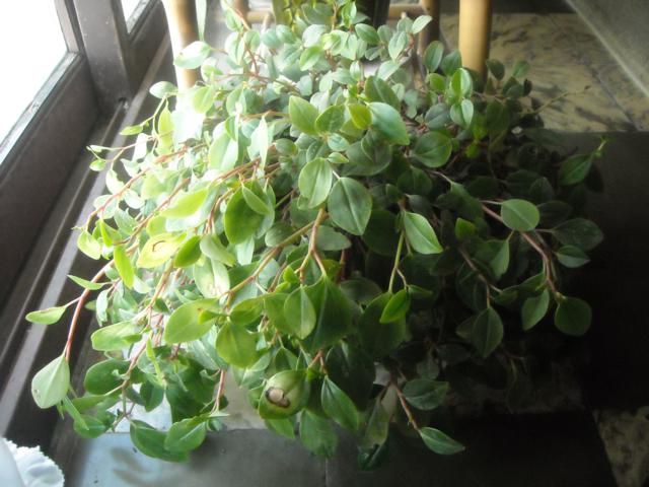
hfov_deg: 52.6
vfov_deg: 40.7
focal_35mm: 35
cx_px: 324
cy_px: 244
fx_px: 656
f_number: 2.8
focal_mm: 5.7
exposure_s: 1/141
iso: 616
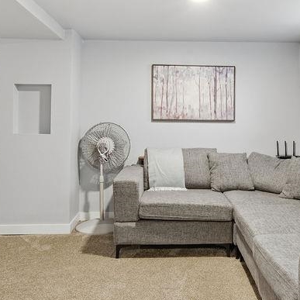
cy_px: 128
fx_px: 353
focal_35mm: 36
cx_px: 187
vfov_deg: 45.9
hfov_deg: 45.7
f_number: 8
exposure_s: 1/5
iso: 100
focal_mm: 16
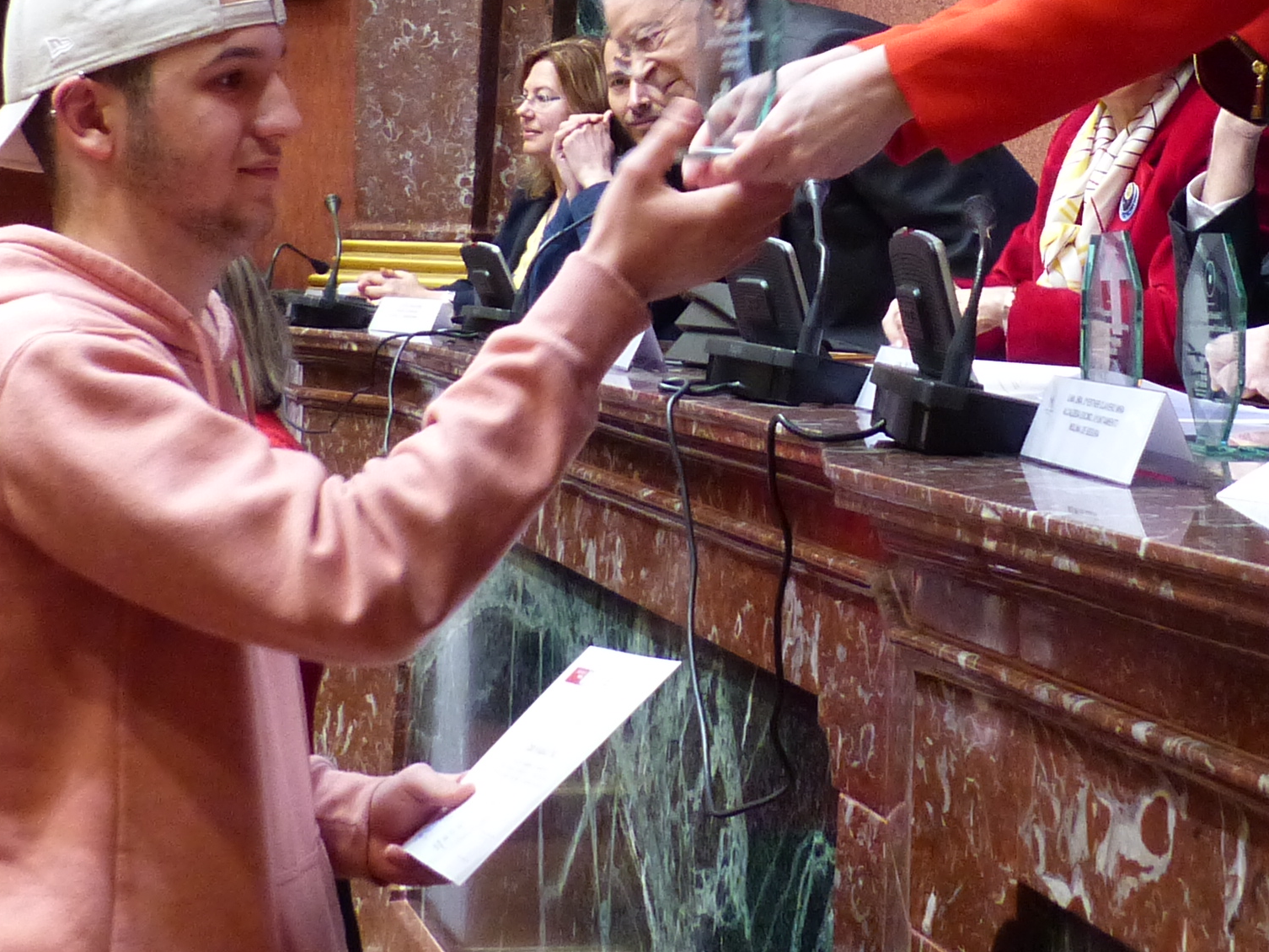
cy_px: -222
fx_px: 2823
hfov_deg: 25.1
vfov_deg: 18.1
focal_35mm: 77
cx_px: 891
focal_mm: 5.3
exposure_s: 1/20
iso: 400
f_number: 2.8
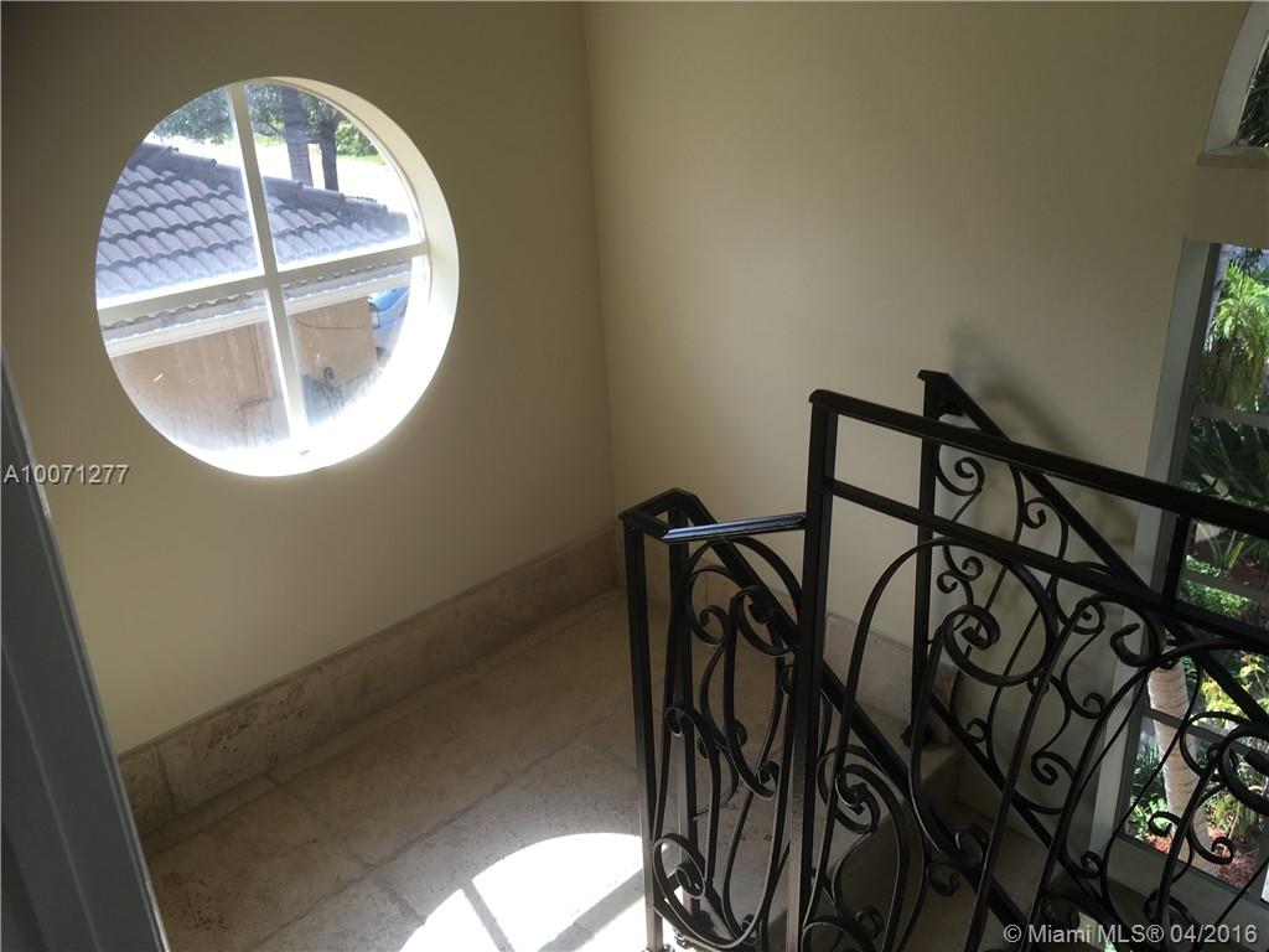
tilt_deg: -22.0
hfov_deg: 61.7
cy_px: 476
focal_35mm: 29
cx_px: 634
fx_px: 1063
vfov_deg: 48.2
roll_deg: +3.2
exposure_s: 1/125
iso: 25
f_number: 2.2
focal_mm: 4.15
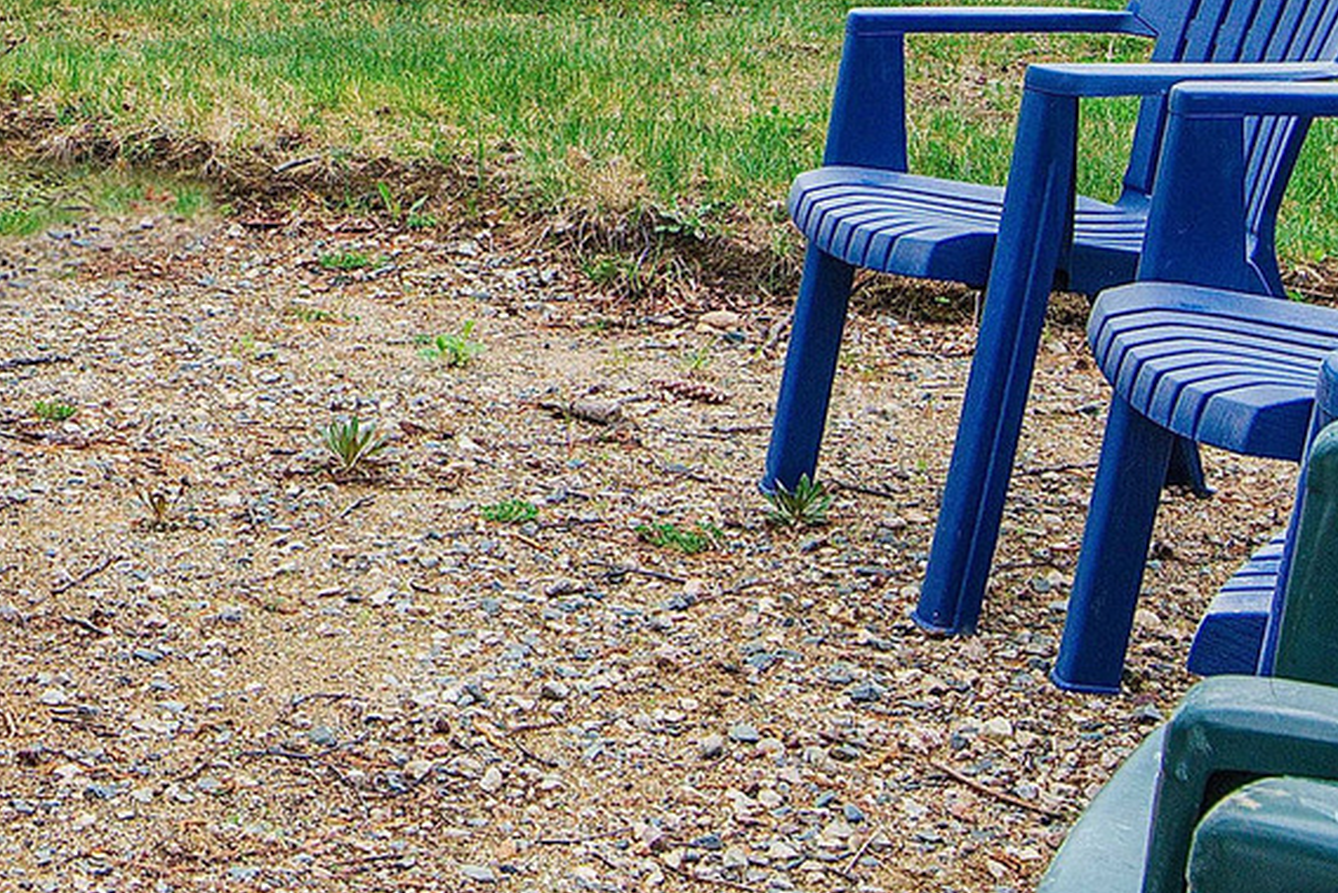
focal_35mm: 75
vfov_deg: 17.1
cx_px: -153
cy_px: -272
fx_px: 2788
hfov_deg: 25.0
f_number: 8
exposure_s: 1/320
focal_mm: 15
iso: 640
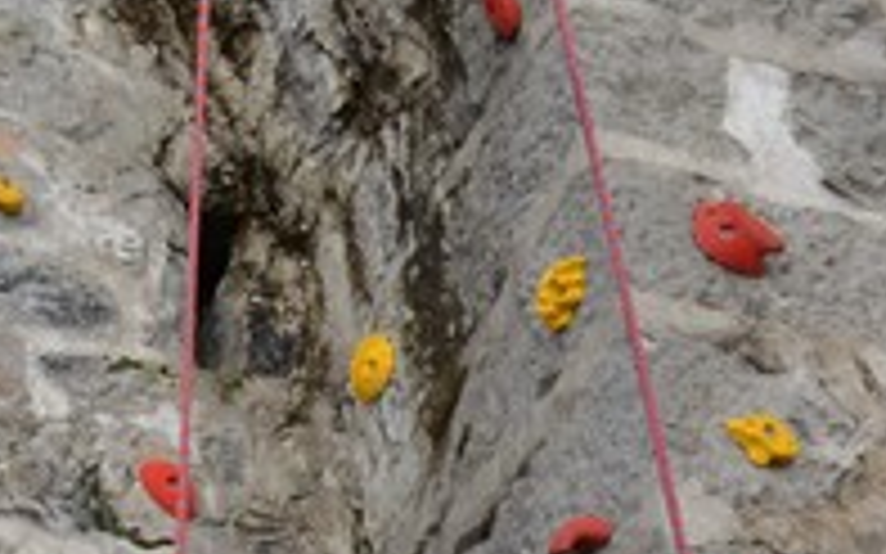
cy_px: 1511
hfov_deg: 14.4
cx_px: -27
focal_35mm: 143
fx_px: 3452
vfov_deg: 8.1
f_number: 3.5
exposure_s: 1/640
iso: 220
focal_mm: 18
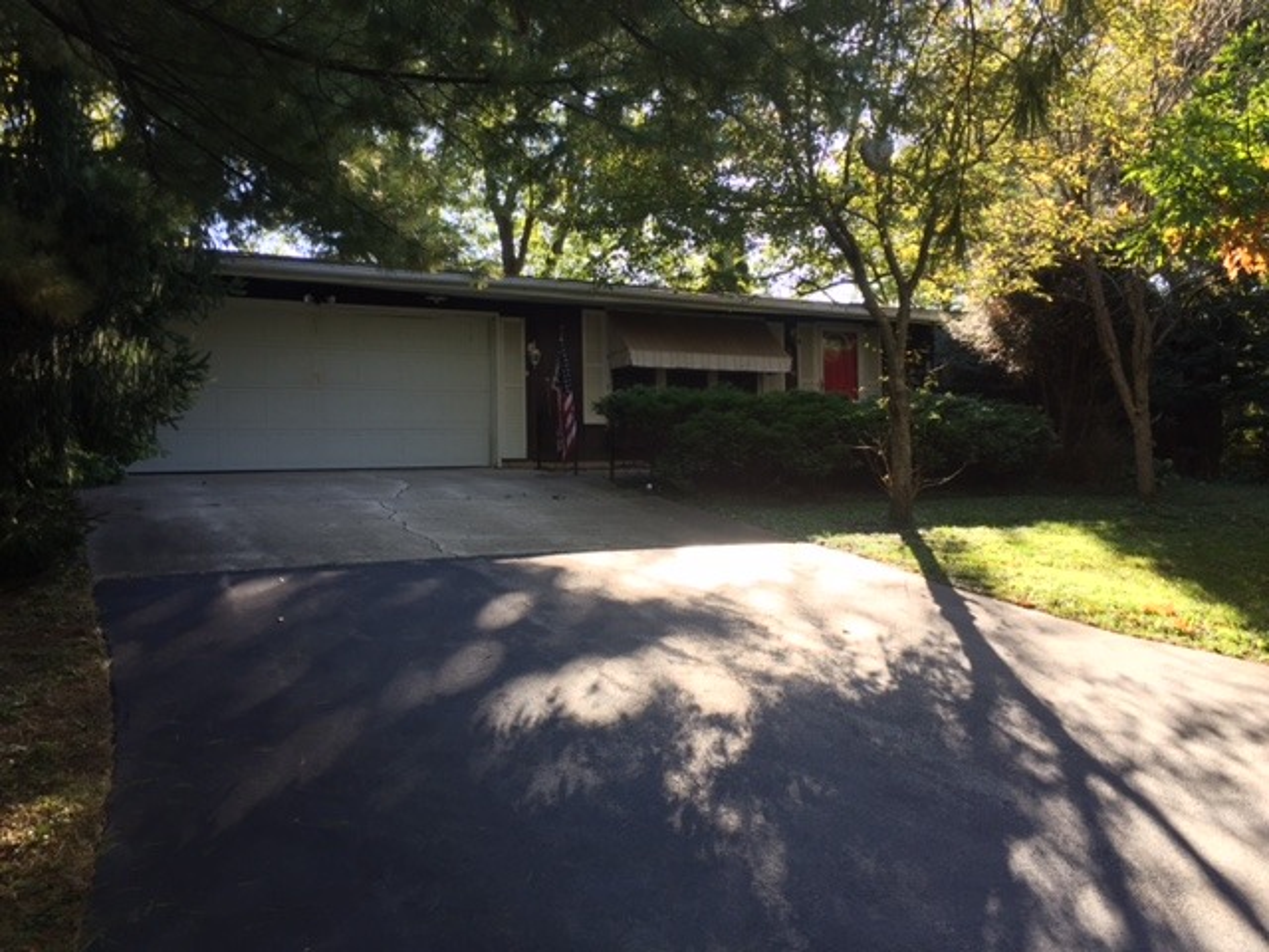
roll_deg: +0.6
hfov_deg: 61.7
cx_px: 634
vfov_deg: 48.2
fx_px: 1063
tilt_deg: +0.6
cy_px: 476
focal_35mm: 29
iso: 32
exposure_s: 1/120
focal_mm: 4.15
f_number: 2.2
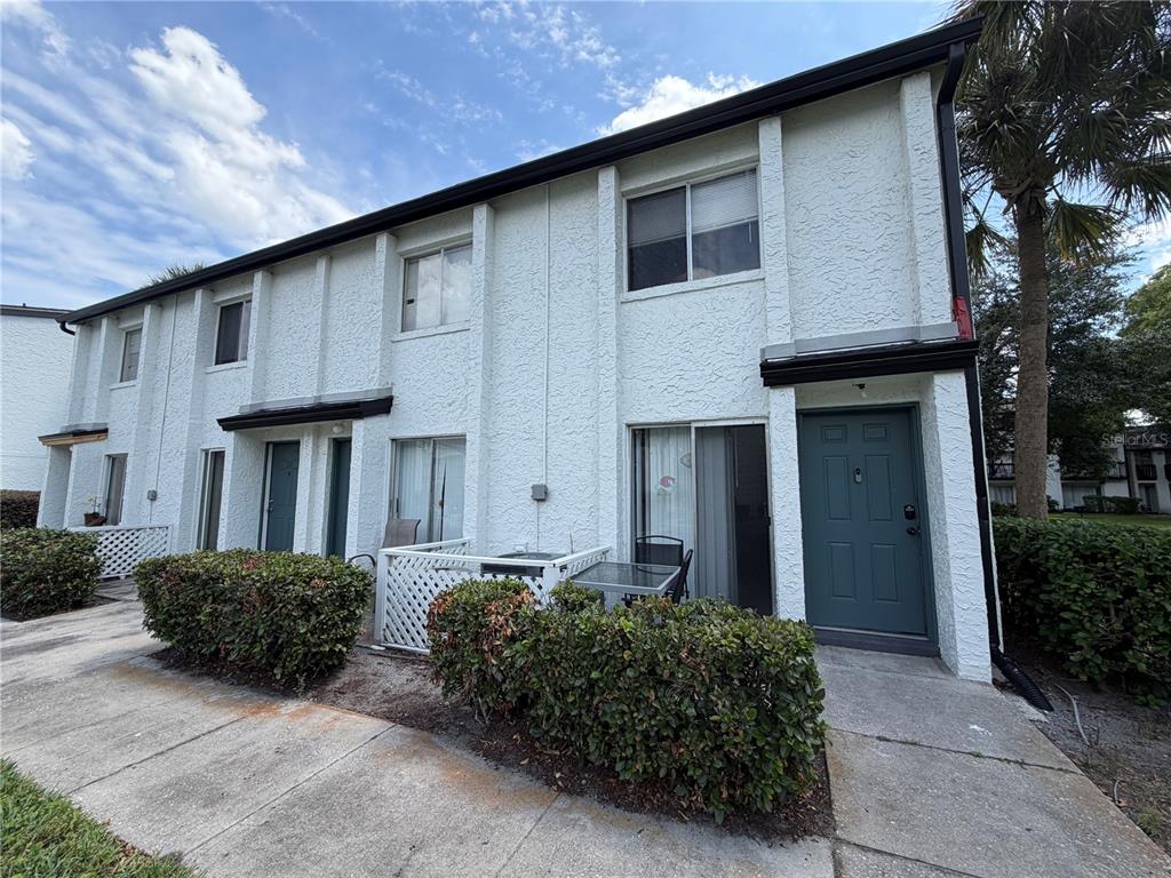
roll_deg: +0.0
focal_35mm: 14
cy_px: 439
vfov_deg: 85.7
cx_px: 586
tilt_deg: +7.1
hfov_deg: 102.1
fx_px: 474
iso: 40
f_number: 2.2
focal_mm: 2.22
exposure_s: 1/770
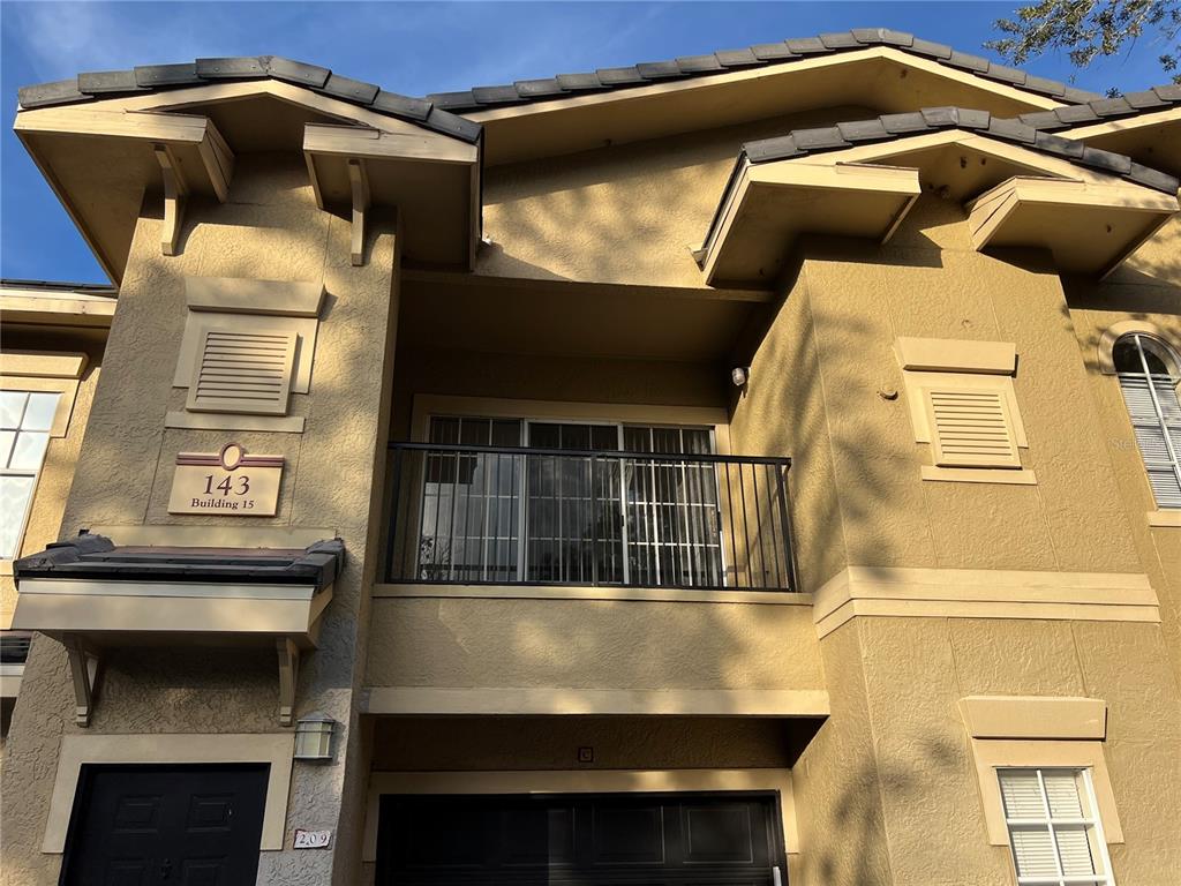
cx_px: 590
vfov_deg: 53.1
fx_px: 887
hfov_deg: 67.3
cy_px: 443
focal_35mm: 26
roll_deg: +1.1
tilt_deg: +26.3
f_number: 1.5
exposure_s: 1/2299
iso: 50
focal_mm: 5.7
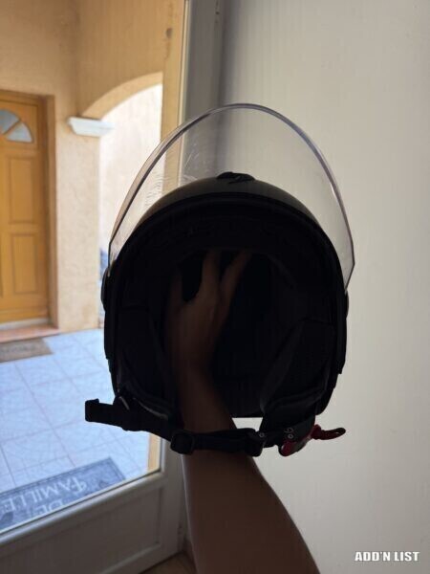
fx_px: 398
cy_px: 287
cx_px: 215
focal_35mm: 24
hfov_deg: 56.8
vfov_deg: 71.6
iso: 200
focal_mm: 6.76
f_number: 1.78
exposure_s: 1/105
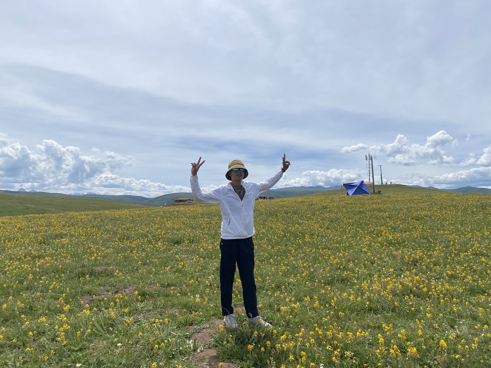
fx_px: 369
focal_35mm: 26
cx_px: 246
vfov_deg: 53.1
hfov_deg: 67.3
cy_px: 184
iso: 32
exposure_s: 1/7194
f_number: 1.8
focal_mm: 4.25
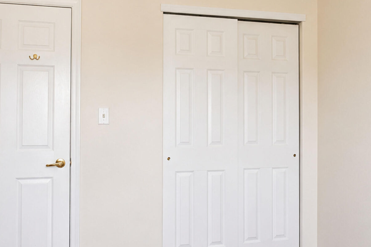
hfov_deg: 58.5
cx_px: 163
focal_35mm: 32
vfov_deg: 40.9
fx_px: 330
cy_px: 99
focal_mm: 10
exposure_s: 1/100
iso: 1250
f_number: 4.5
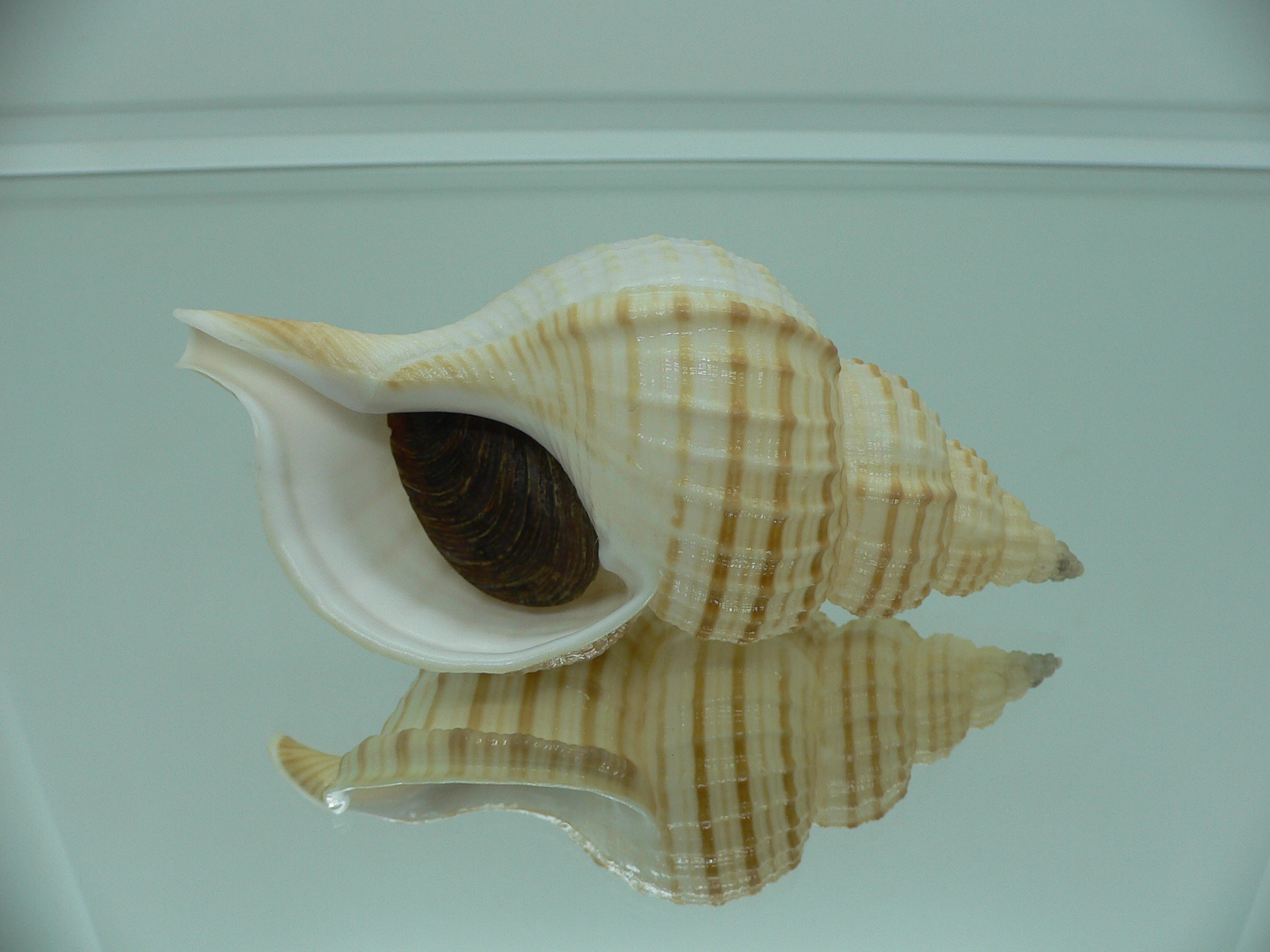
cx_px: 635
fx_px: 1284
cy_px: 476
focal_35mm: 35
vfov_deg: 40.7
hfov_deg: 52.6
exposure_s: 1/60
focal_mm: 4.6
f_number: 2.8
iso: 80
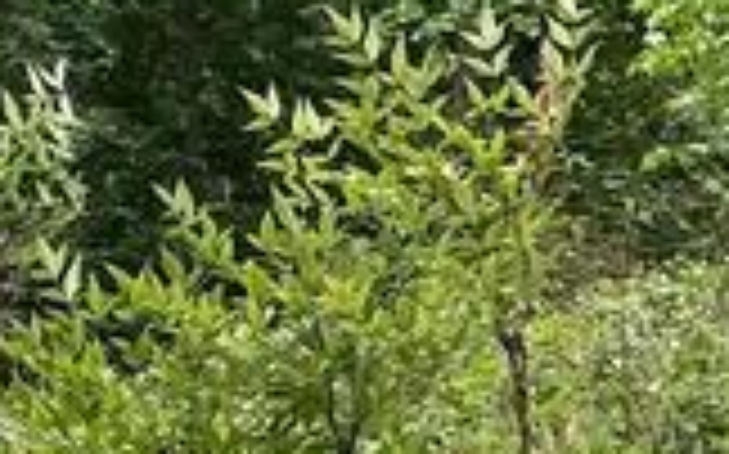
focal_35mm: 194
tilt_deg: -7.4
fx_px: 3852
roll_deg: +2.6
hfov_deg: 9.2
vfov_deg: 6.5
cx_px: -1264
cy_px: 948
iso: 20
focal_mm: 3
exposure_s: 1/122
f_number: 1.8
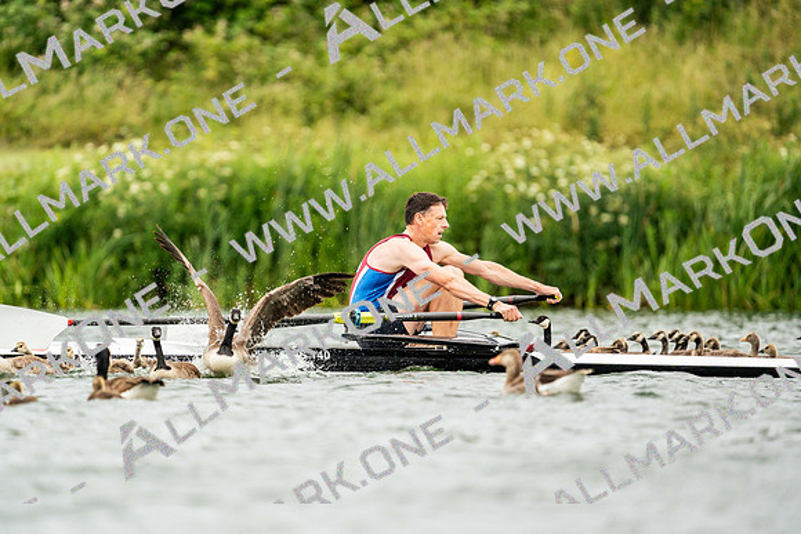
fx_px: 13352
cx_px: 400
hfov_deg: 3.4
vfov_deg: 2.3
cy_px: 267
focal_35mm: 600
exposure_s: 1/2000
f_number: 6.3
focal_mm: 600
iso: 1600
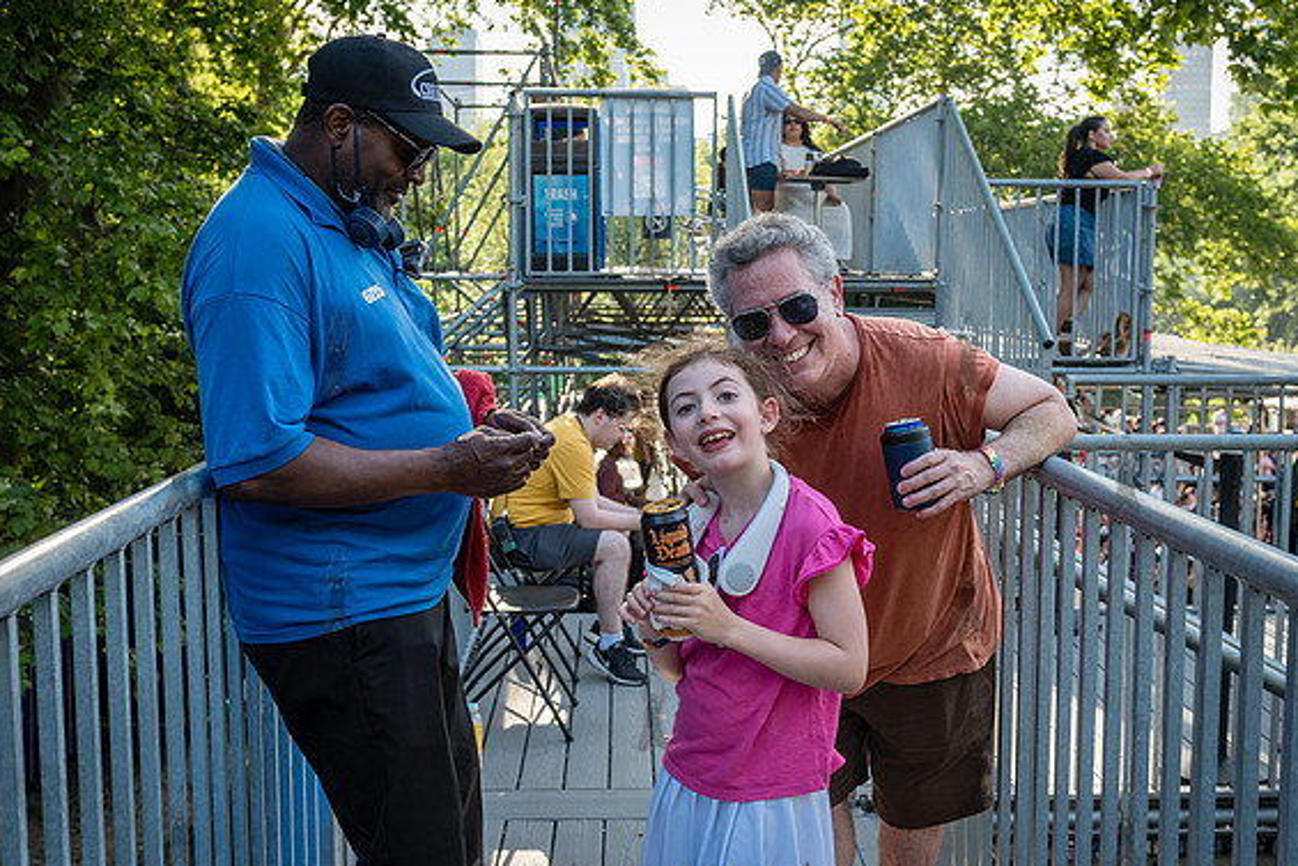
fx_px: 1623
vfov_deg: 29.9
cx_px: 710
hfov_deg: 43.5
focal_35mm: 45
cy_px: 446
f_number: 4.5
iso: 500
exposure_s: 1/500
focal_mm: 34
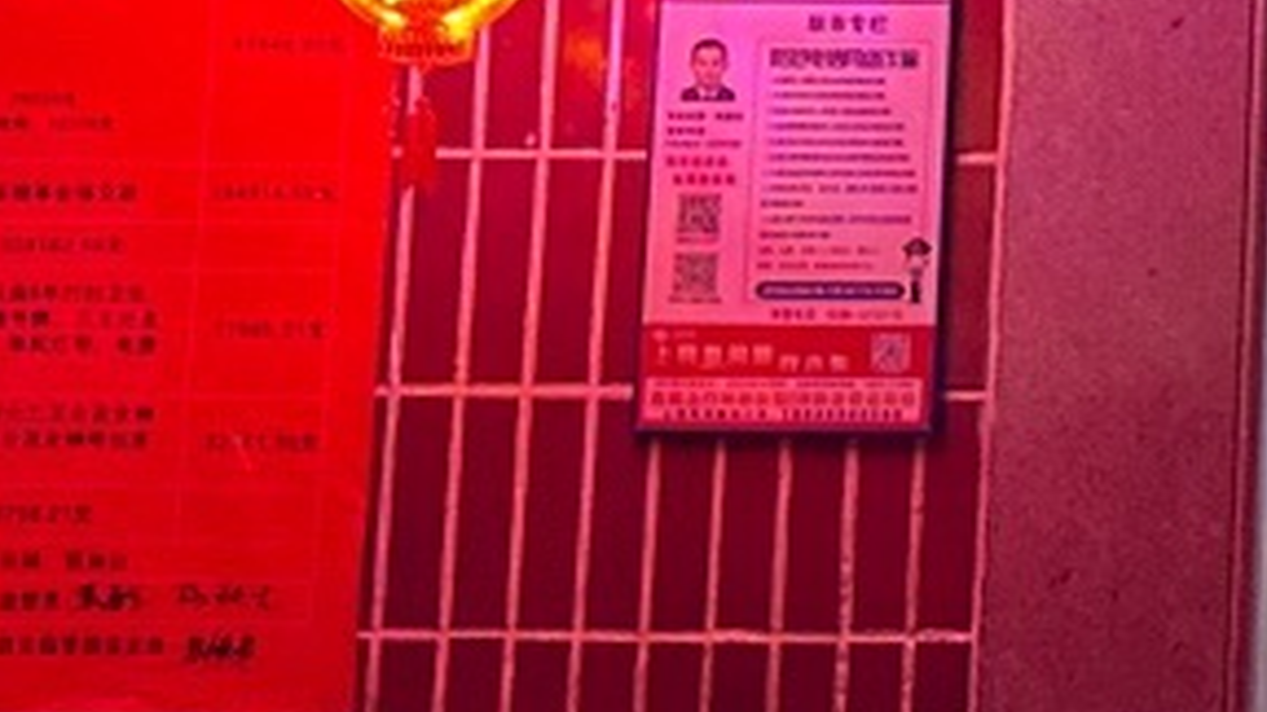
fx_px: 4569
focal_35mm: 136
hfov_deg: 14.8
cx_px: 1808
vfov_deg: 8.9
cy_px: -37
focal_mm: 6.86
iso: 500
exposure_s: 1/50
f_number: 1.78
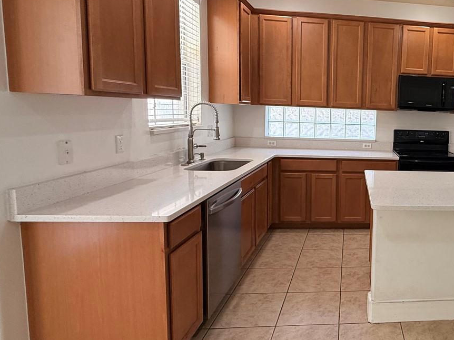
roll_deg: -2.3
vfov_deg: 52.9
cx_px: 393
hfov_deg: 59.2
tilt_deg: -5.5
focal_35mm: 26
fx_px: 341
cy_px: 148
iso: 160
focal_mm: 2.22
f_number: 2.2
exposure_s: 1/120
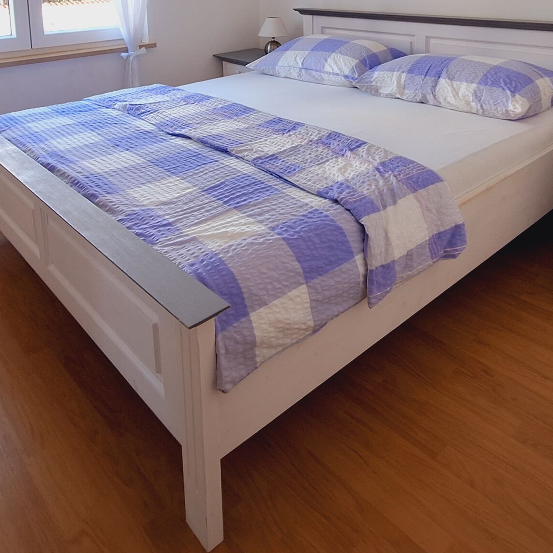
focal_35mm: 28
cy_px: 54
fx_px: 506
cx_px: 232
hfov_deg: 57.0
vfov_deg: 50.7
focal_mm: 1.74
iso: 50
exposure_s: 1/50
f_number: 2.2
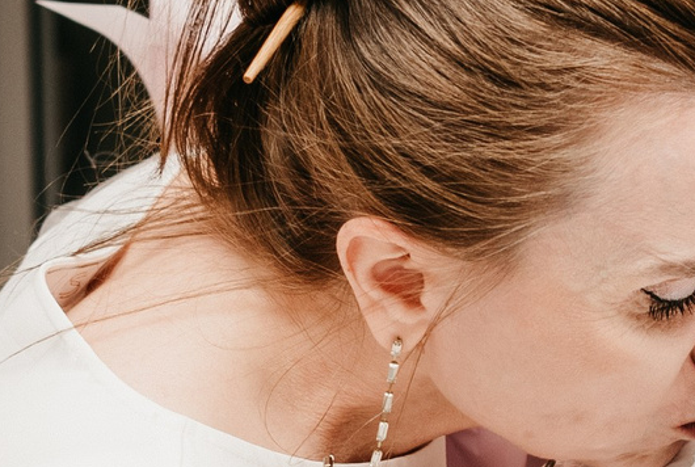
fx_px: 3754
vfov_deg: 7.1
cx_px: 684
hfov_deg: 10.5
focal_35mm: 194
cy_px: 443
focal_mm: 38
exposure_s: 1/160
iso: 160
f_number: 4
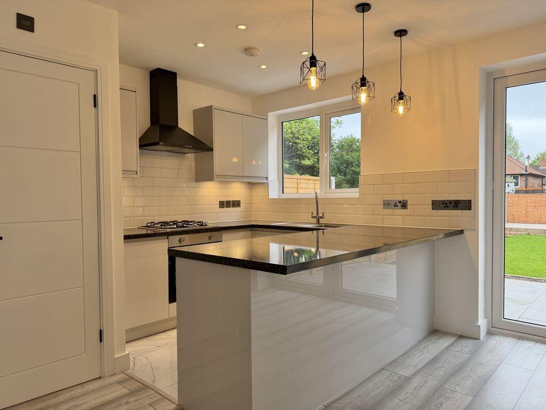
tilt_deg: -1.1
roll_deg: +1.2
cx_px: 273
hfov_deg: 71.6
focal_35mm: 24
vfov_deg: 56.8
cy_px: 205
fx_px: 379
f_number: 1.78
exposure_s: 1/200
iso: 125
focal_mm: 6.76
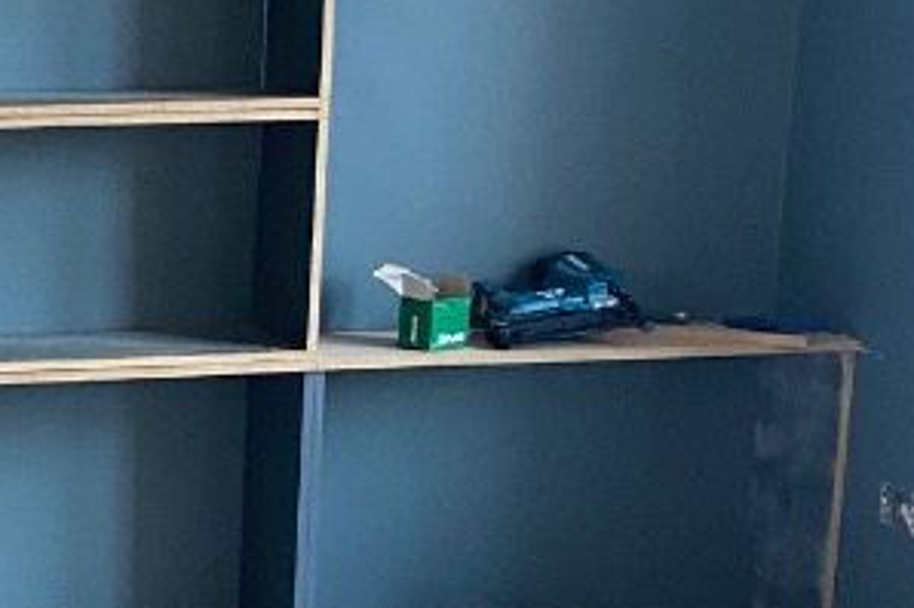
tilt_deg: -15.3
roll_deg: +3.1
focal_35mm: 109
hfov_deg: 17.7
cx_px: -242
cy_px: 728
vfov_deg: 12.3
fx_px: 2764
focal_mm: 4.25
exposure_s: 1/60
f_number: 1.8
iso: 125
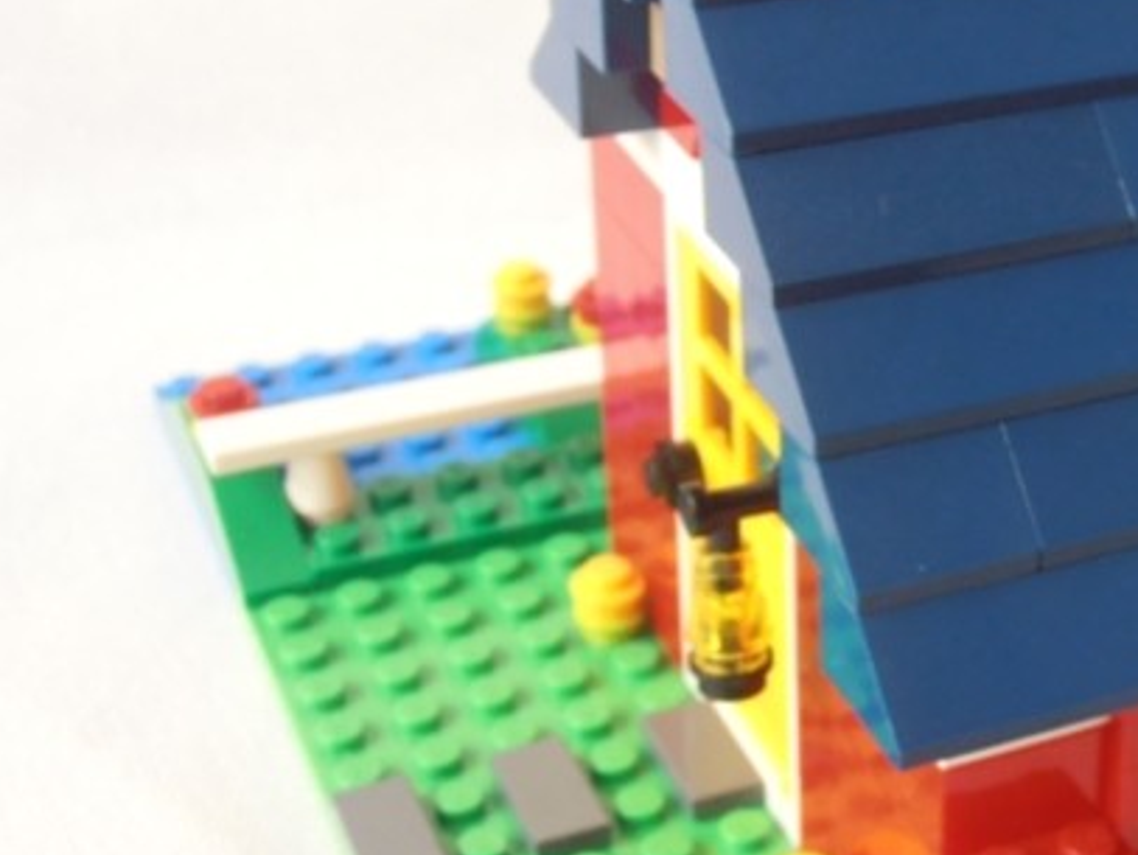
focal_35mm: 82
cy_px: 467
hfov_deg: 22.9
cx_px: 1127
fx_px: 2697
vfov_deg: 18.0
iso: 125
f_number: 3.9
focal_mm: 6.61
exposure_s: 1/20
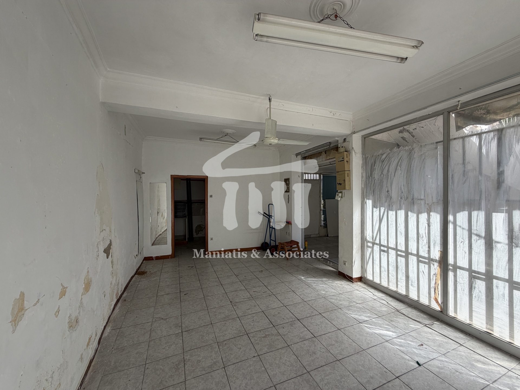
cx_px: 260
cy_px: 195
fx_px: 210
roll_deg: +0.4
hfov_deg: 102.1
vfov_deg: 85.7
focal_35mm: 14
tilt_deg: -0.8
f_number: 2.2
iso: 50
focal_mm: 2.22
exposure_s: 1/502
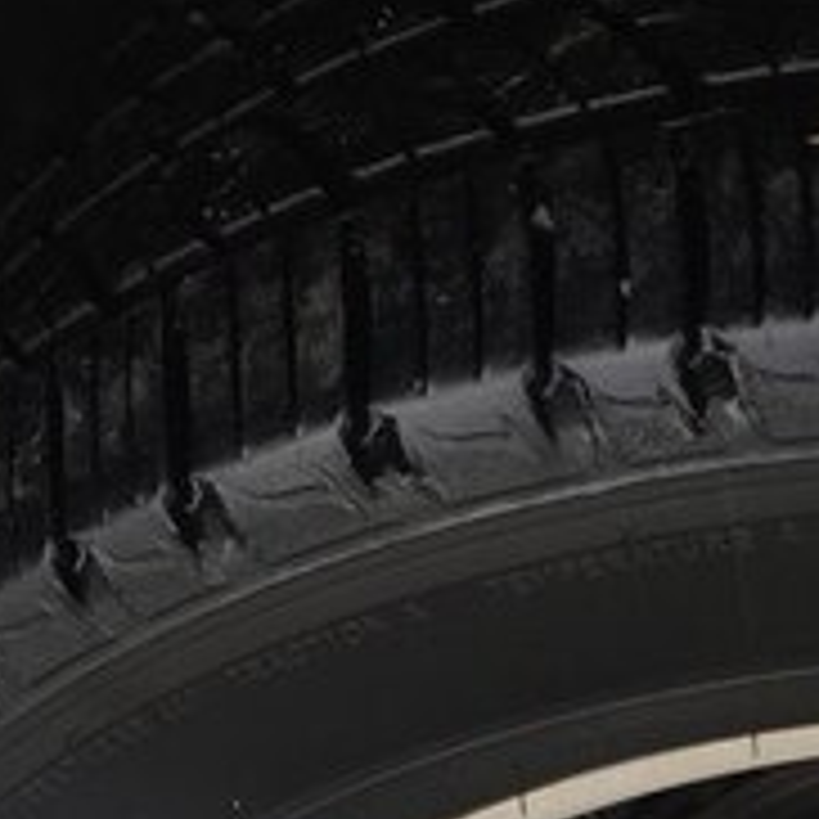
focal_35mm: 93
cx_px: 1022
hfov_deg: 17.7
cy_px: 902
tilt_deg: -56.5
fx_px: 2489
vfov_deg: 18.0
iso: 32
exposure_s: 1/403
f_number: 2.2
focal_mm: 4.15
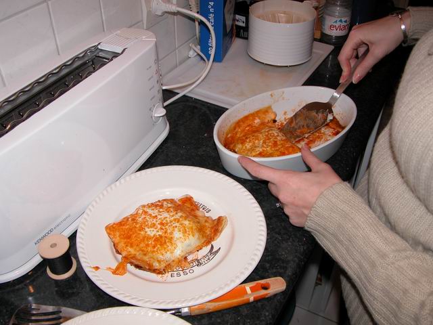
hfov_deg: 52.6
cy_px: 162
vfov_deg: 40.7
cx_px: 216
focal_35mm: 35
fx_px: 438
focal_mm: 8.9
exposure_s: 1/60
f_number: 2.8
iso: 100
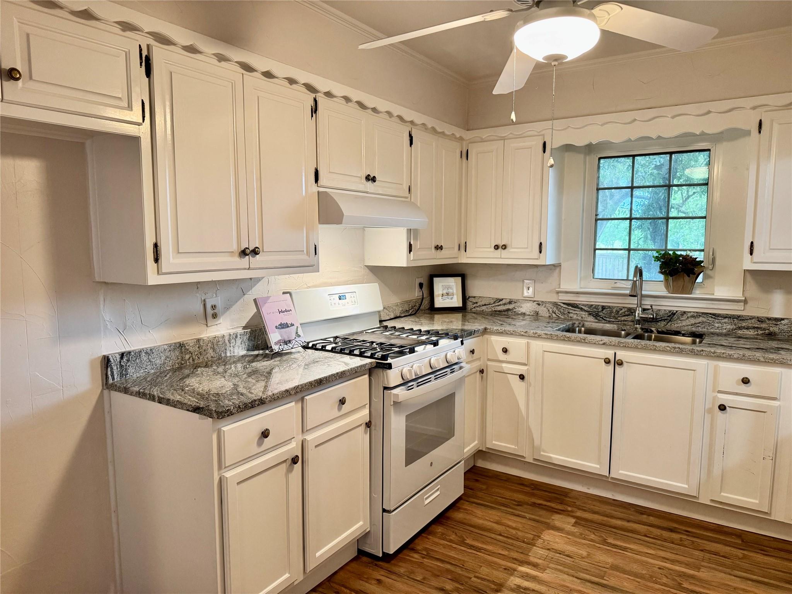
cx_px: 396
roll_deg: +0.3
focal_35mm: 24
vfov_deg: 56.8
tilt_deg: -6.8
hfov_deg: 71.6
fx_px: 549
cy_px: 297
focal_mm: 6.76
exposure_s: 1/60
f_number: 1.78
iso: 250
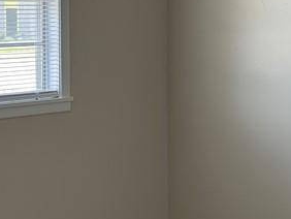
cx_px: 139
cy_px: 53
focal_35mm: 87
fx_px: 732
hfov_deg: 22.5
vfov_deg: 16.9
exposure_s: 1/162
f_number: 1.78
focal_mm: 6.86
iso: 100
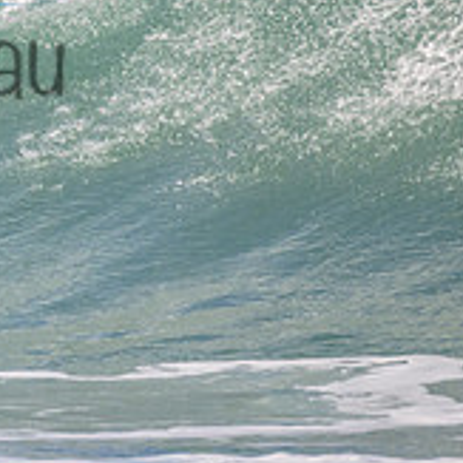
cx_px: -236
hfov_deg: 0.7
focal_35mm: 2423
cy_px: 30
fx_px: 36666
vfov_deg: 0.7
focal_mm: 800
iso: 1600
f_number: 11
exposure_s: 1/2000
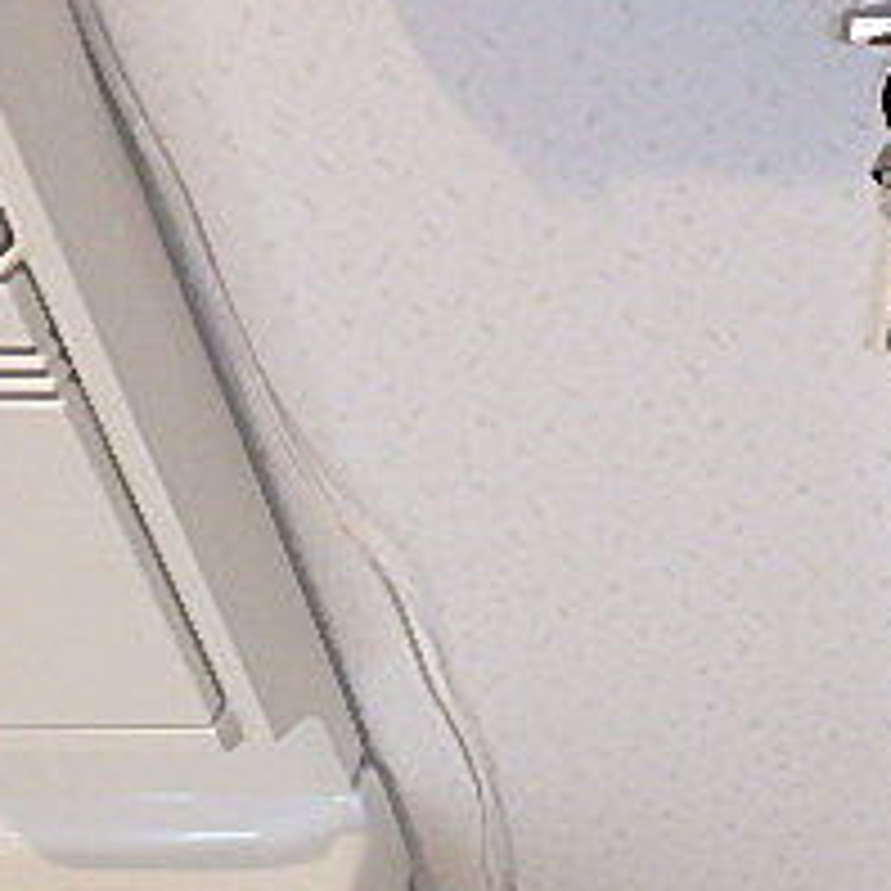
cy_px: 1076
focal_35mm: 60
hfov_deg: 25.3
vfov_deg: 25.6
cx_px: 1102
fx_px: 1747
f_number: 3.5
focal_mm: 3.7
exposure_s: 1/30
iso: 320
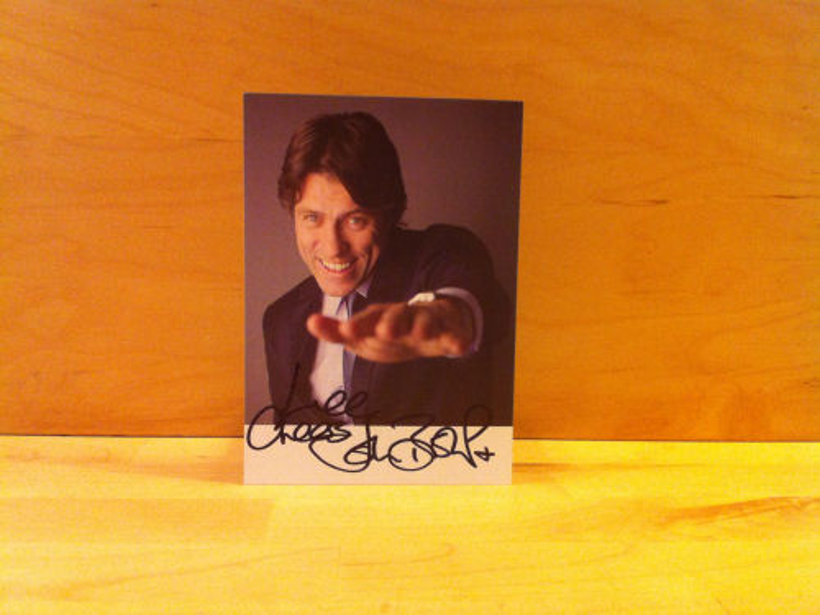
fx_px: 829
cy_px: 308
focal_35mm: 35
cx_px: 410
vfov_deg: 40.7
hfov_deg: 52.6
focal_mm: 3.85
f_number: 2.8
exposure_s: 1/17
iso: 320
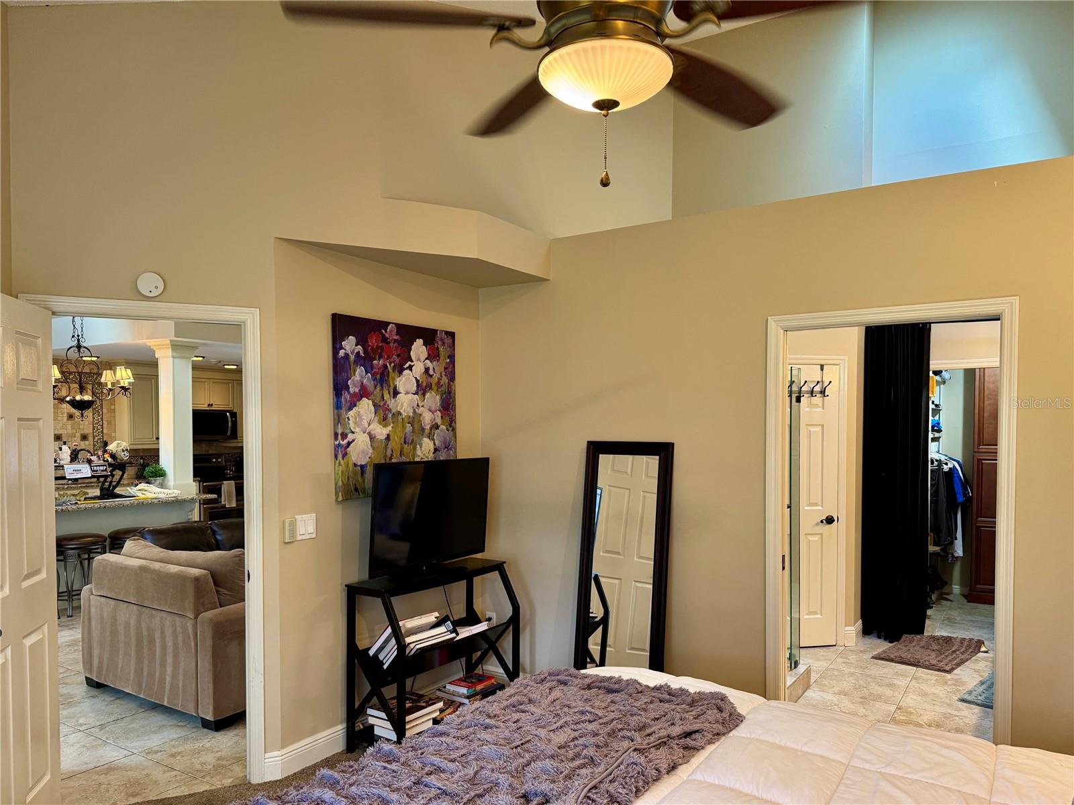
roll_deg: +0.0
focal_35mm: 24
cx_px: 537
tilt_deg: +1.0
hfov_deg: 71.6
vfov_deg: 56.8
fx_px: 745
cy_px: 402
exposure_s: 1/60
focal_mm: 6.76
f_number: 1.78
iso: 200
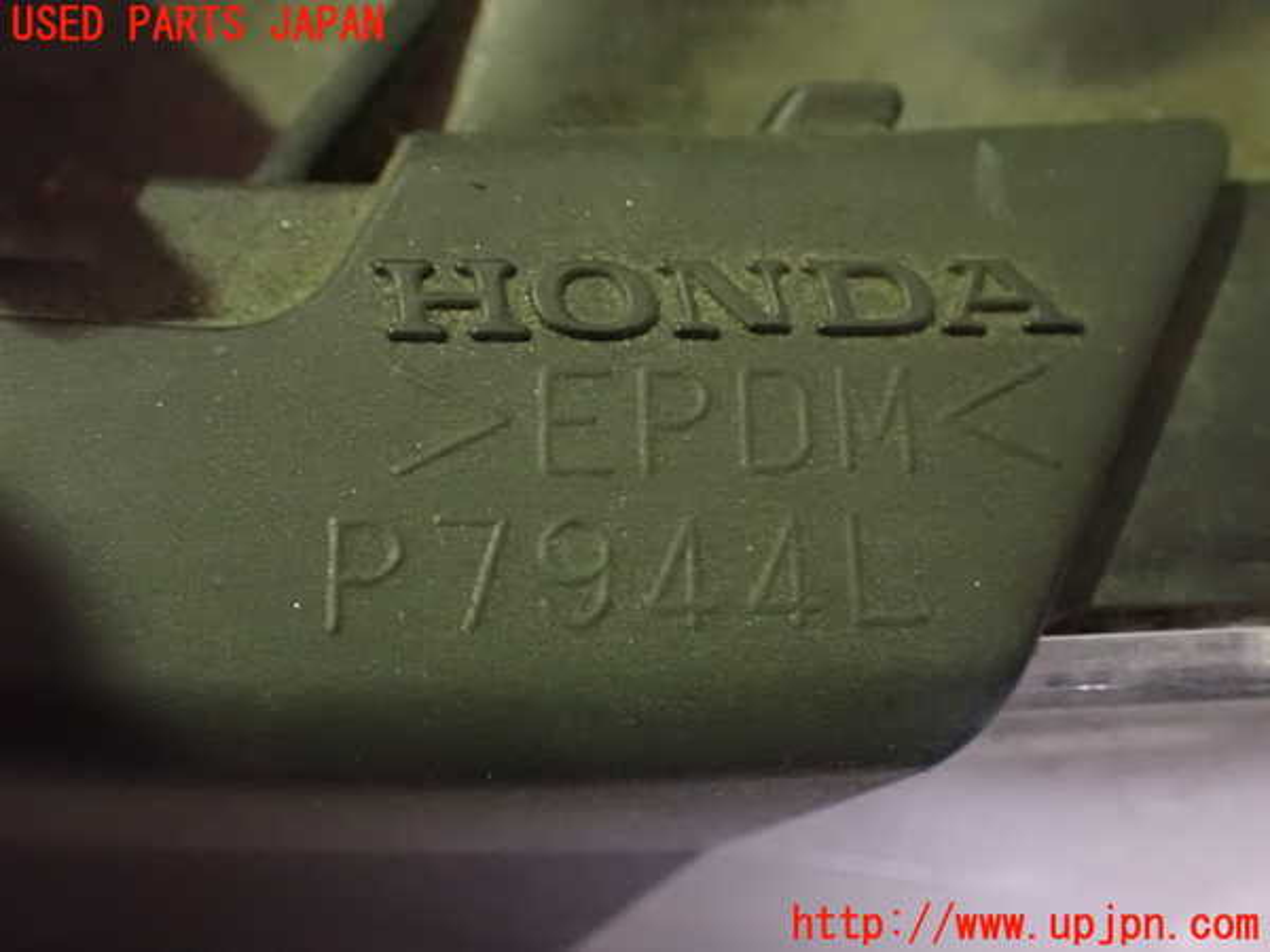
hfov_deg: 40.4
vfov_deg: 30.9
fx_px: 1724
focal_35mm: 47
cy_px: 476
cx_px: 635
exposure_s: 1/20
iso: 1600
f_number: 3.1
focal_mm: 8.4
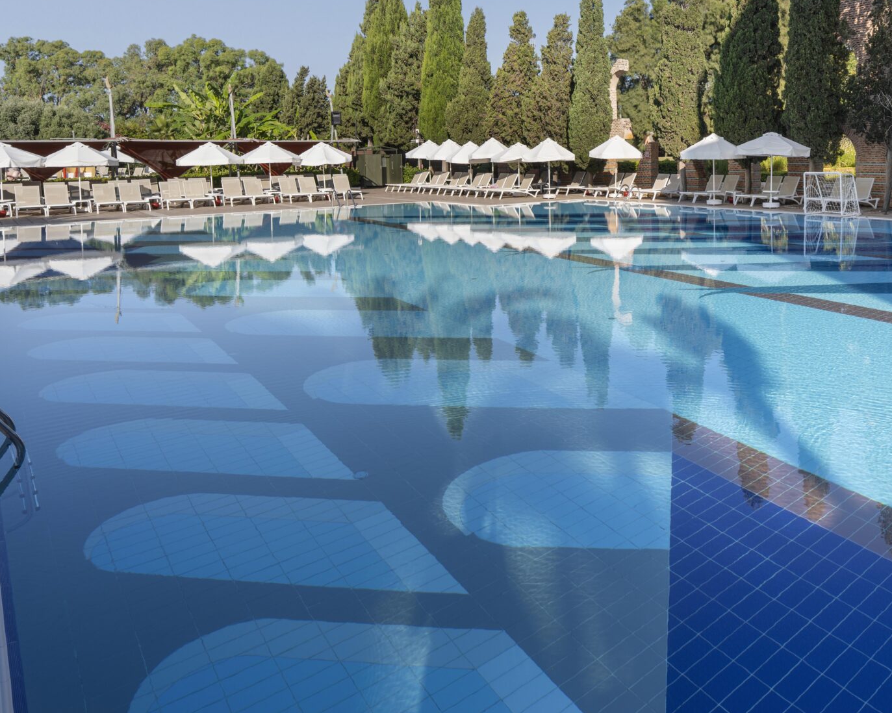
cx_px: 655
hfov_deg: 59.3
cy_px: 181
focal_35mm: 28
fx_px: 739
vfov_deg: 49.5
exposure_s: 1/50
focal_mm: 16
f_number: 8
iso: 50
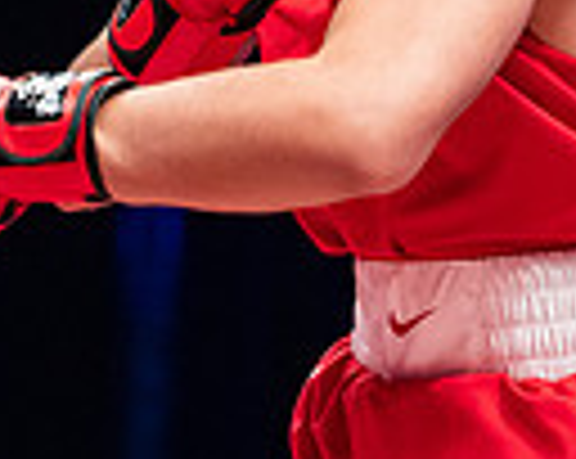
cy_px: 61
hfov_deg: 6.0
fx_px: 5430
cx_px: 702
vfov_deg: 4.8
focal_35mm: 319
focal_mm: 75
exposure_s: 1/1000
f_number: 2.8
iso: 4000
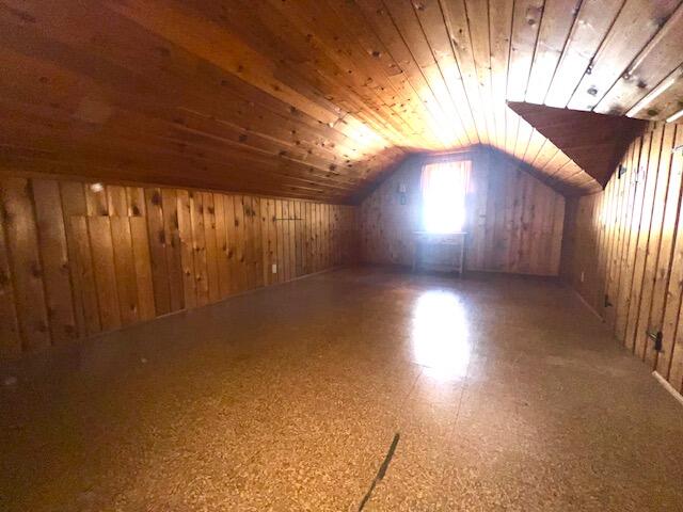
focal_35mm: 13
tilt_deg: -8.3
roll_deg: +0.8
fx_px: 256
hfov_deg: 106.2
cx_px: 342
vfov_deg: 89.9
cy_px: 256
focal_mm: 1.57
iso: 64
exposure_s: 1/60
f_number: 1.8
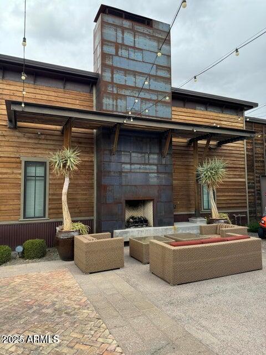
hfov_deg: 56.8
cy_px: 178
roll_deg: +0.3
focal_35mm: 24
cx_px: 133
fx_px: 246
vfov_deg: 71.6
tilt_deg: +4.4
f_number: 1.78
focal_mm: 6.76
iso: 80
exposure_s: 1/900
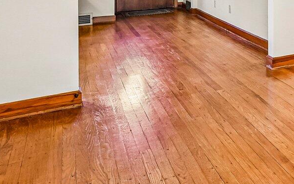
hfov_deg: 28.4
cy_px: -52
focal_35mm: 49
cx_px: 432
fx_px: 393
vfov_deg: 23.5
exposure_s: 1/8
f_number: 4.8
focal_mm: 14
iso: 400
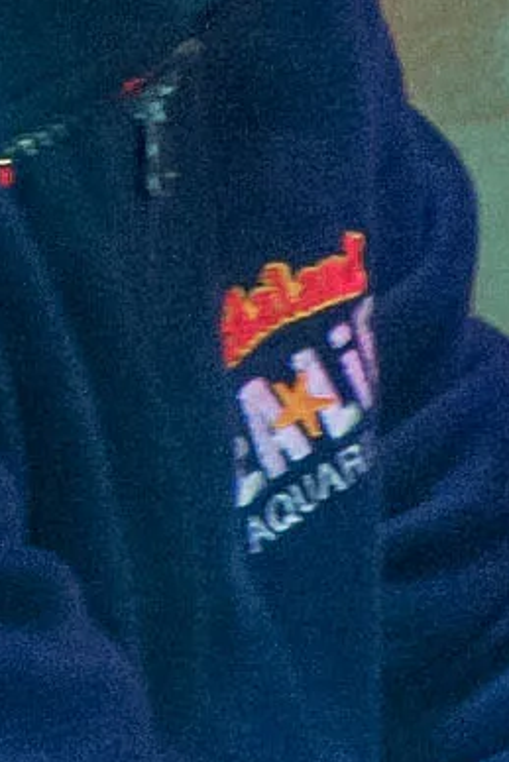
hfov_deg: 3.6
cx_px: 2460
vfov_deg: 5.9
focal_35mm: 348
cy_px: 613
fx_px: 7363
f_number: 3.5
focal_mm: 21
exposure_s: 1/40
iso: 800
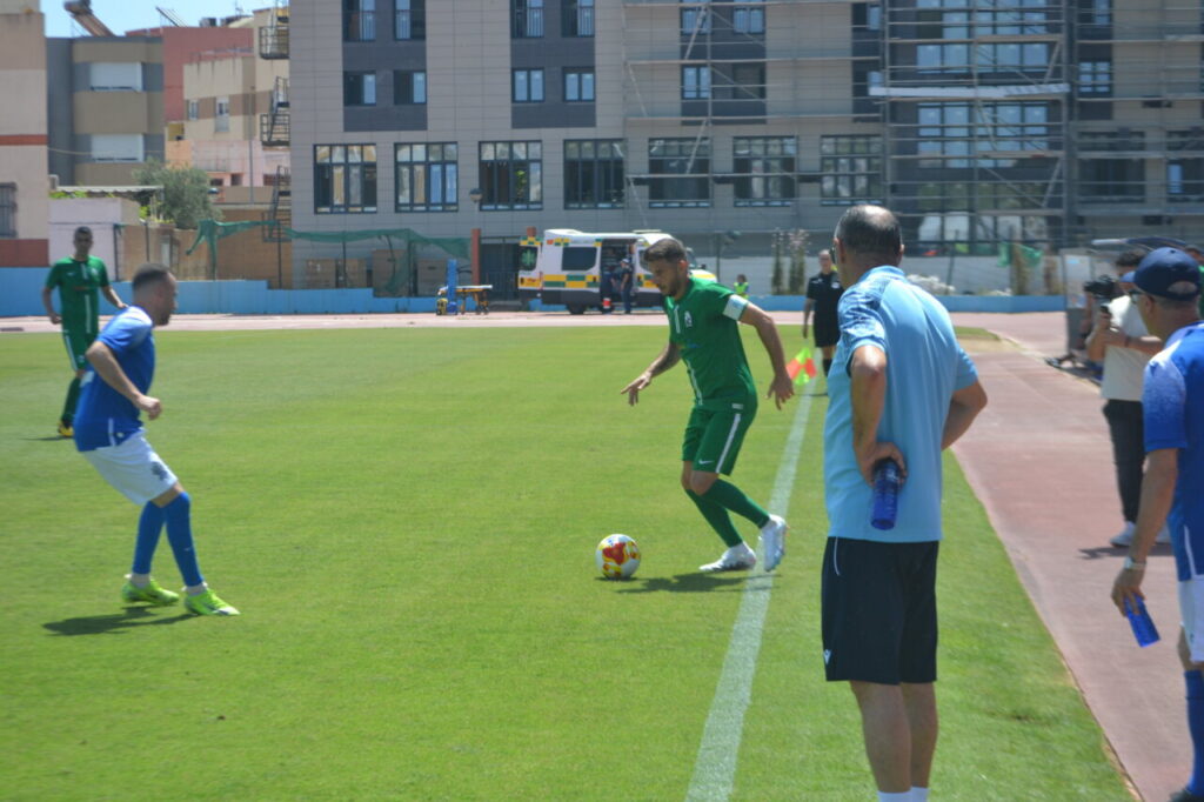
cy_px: 401
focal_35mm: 99
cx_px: 602
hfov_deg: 20.6
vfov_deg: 13.8
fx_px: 3310
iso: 400
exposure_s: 1/1600
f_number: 5.6
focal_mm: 66
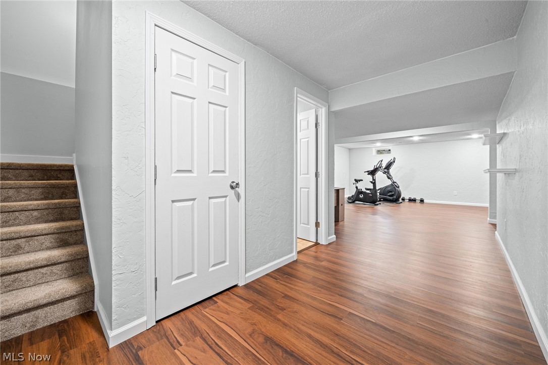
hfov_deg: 104.3
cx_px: 274
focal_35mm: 14
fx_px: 213
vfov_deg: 81.2
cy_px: 182
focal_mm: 14
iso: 250
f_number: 9
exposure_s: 1/1.25
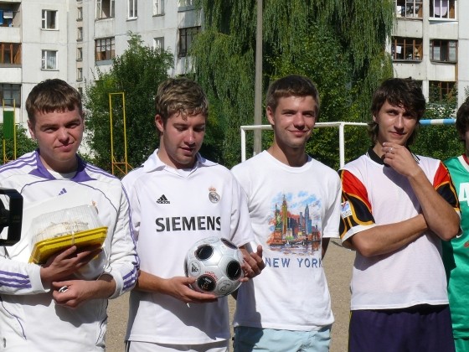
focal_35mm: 117
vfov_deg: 12.7
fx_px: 1585
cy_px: 176
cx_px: 234
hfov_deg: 16.8
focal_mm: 17.3
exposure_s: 1/500
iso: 100
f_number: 8
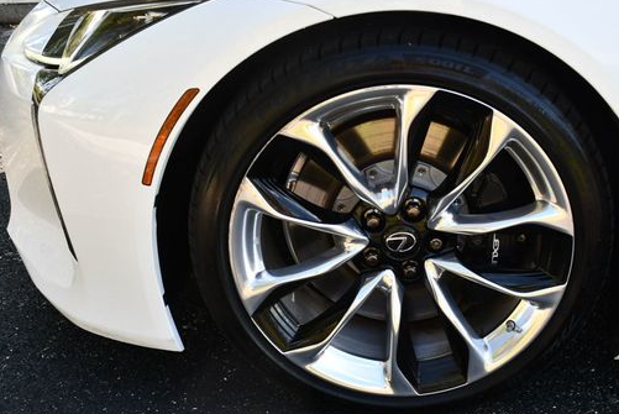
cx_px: 384
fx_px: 792
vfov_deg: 29.3
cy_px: 239
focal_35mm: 46
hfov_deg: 42.4
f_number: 5.6
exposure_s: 1/250
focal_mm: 18
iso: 280
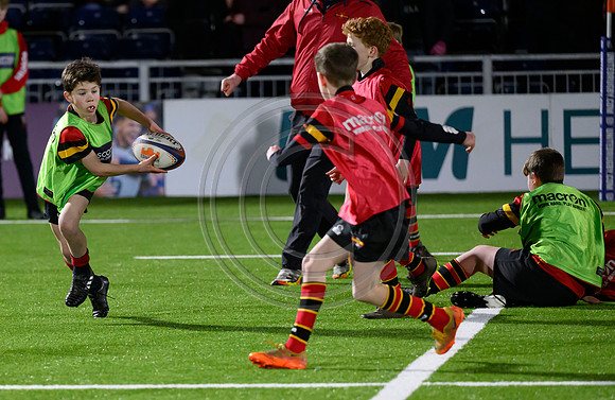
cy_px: 300
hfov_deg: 7.2
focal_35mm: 290
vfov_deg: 4.7
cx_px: 170
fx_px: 4909
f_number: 3.2
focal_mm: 195
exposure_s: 1/1250
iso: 6400
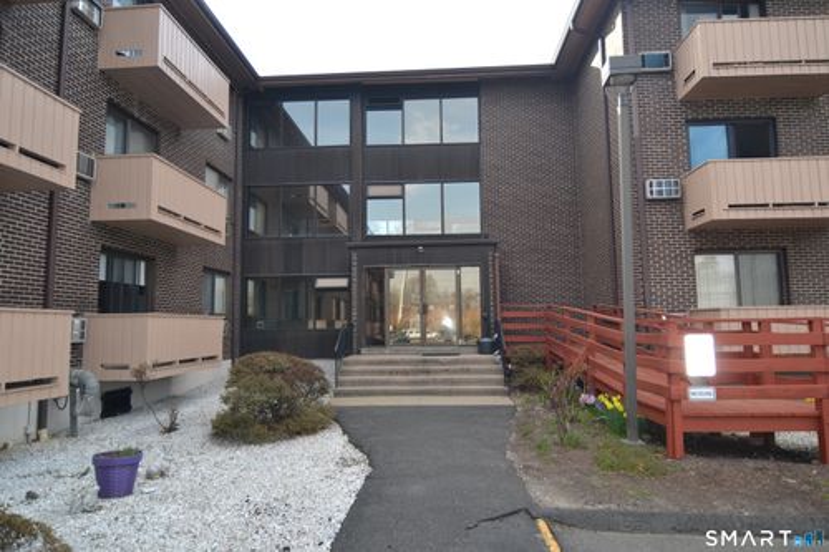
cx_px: 414
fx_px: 518
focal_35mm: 22
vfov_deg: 56.1
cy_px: 276
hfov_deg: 77.3
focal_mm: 15
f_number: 4.5
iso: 100
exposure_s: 1/200
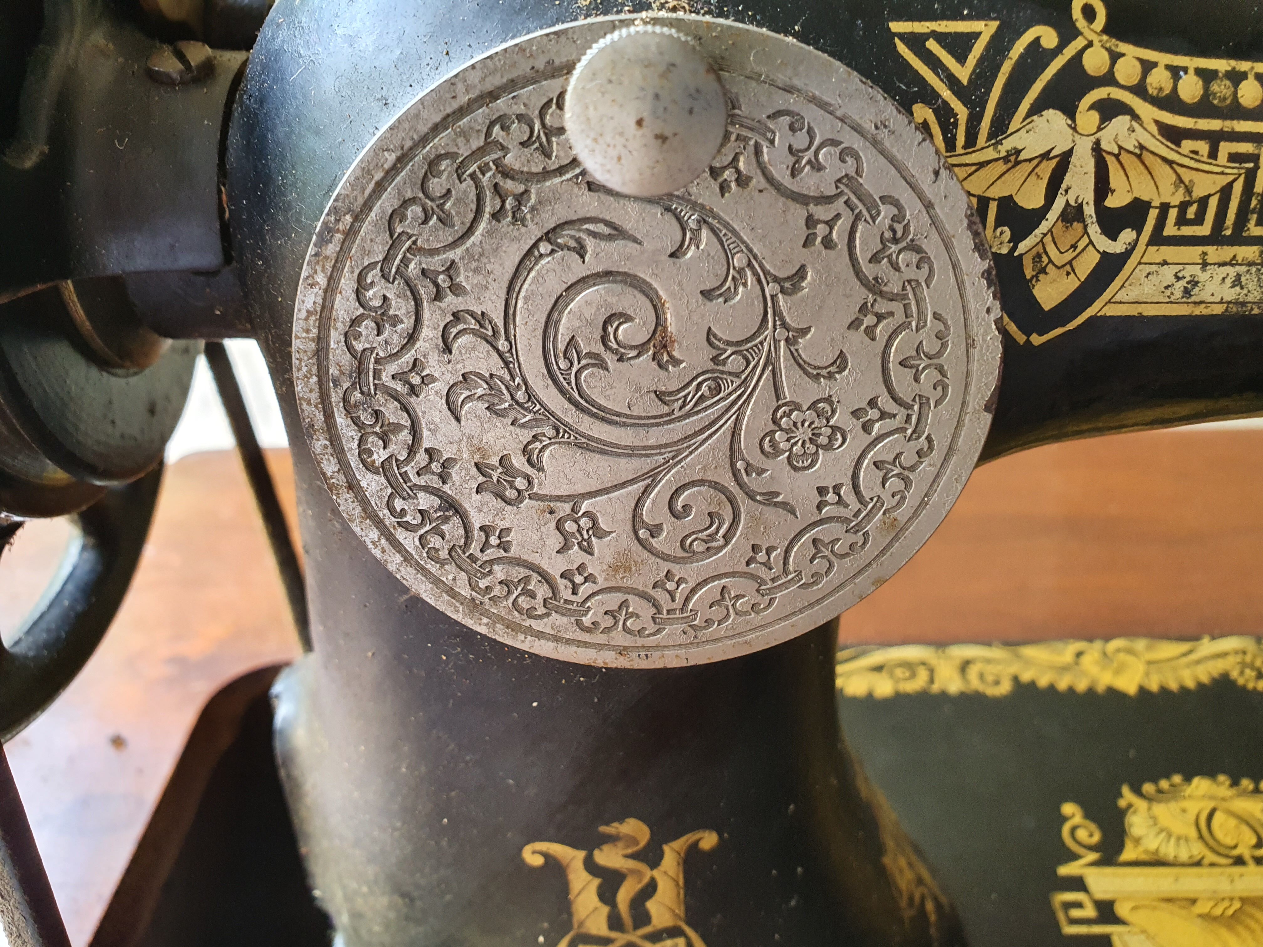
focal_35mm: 26
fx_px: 949
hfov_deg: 67.3
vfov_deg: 53.1
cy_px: 474
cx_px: 632
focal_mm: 4.32
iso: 320
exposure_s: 1/50
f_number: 2.4
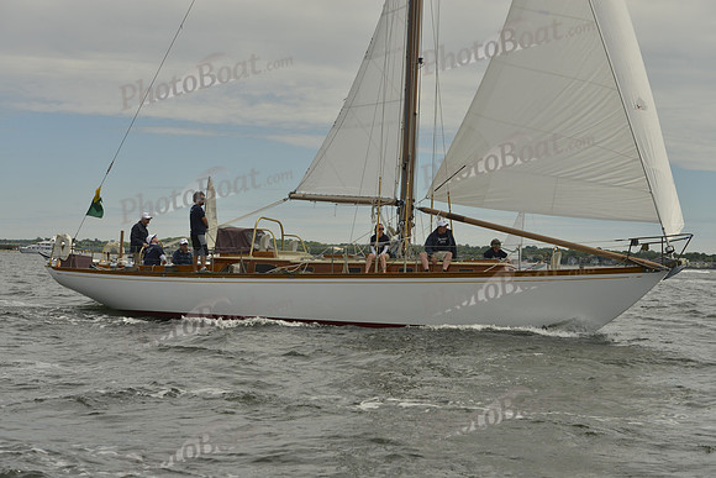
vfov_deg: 19.5
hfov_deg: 28.8
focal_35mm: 70
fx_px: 1392
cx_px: 358
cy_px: 239
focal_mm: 70
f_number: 9
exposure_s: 1/1600
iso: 280
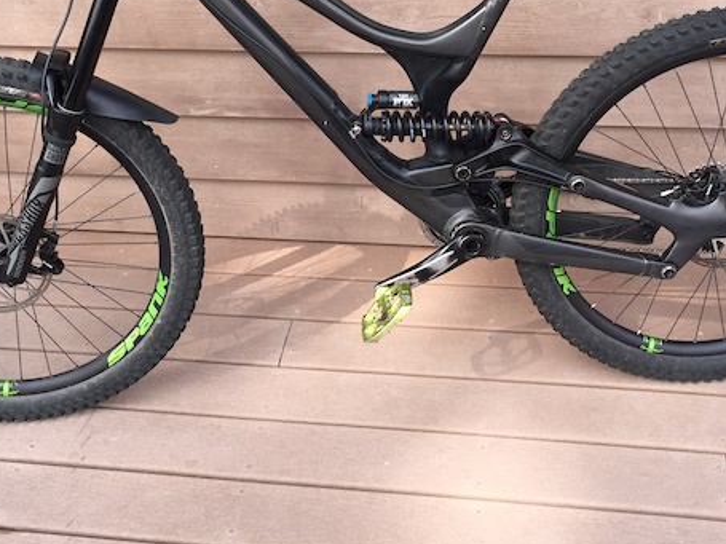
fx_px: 1069
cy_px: 215
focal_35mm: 51
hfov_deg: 37.5
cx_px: 333
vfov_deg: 28.5
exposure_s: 1/314
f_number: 2.2
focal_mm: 4.15
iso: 32
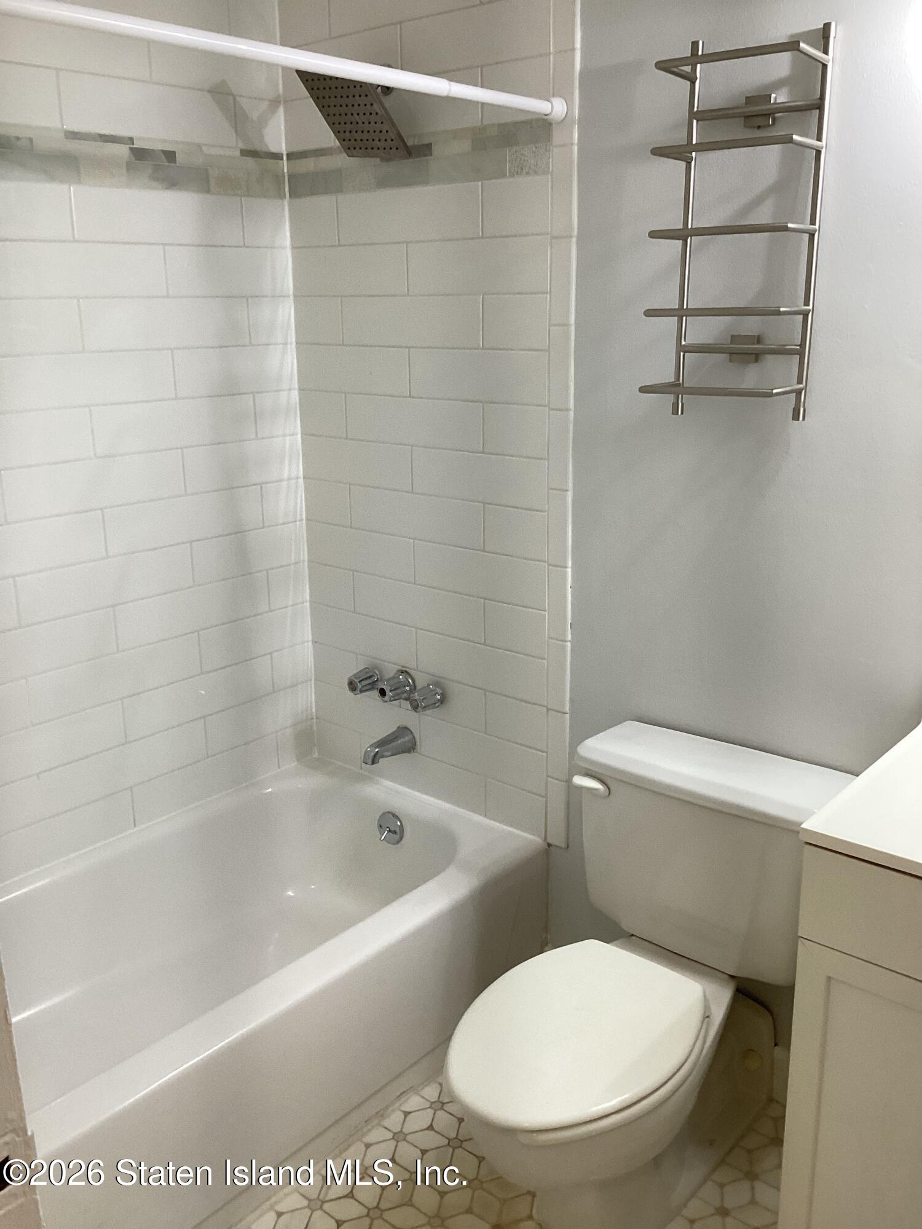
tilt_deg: -17.2
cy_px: 614
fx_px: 1101
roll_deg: +1.4
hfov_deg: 45.4
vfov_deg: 58.4
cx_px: 461
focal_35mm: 31
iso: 100
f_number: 2.4
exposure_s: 1/100
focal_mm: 3.3
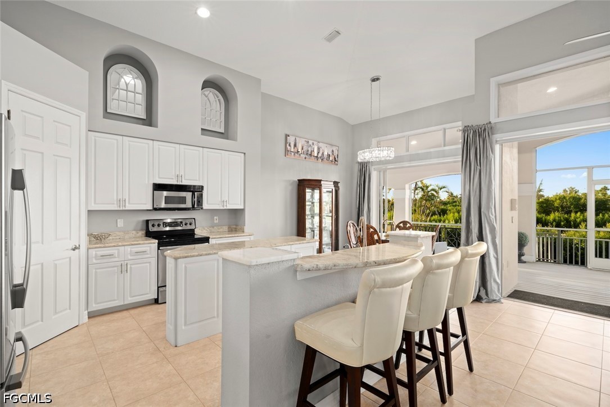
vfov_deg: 70.5
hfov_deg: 93.3
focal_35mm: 17
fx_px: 288
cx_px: 305
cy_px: 204
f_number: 10
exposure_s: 1.3
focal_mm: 17
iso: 160
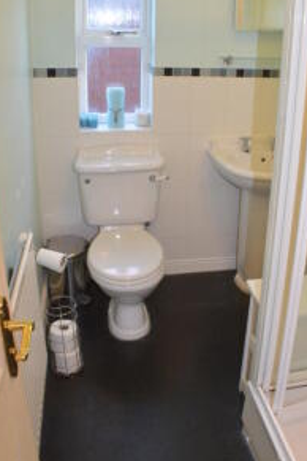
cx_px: 200
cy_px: 154
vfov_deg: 43.0
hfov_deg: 29.7
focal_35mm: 45
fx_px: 576
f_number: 11
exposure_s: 1/5
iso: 800
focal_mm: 20
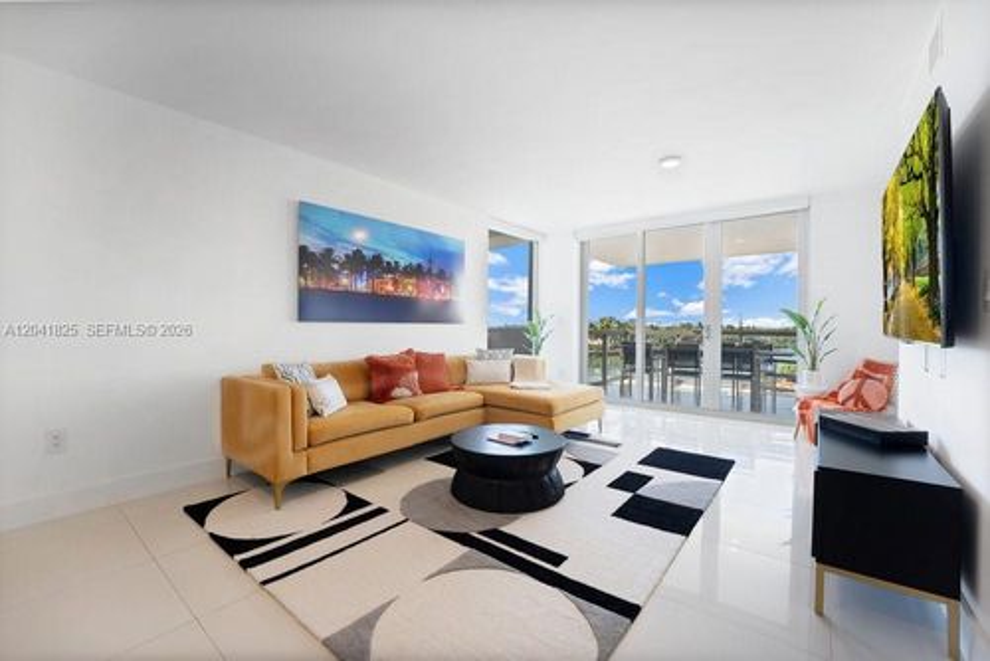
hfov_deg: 104.2
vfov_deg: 81.3
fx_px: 385
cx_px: 495
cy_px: 330
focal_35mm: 14
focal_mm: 14
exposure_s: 1/1.67
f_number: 8
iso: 100
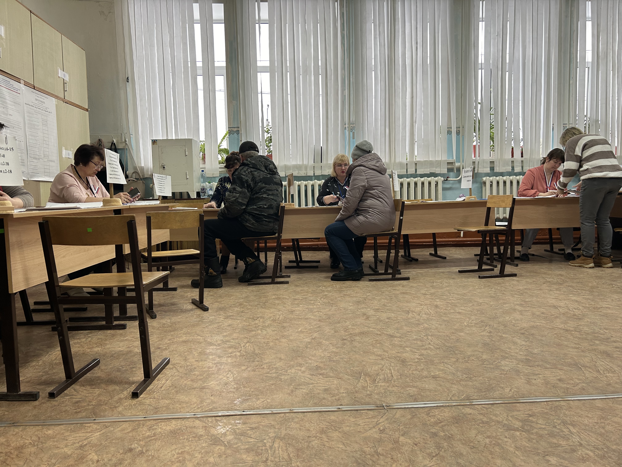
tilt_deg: -5.6
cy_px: 234
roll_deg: +2.3
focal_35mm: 26
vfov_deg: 53.1
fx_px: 467
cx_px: 311
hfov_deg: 67.3
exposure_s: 1/121
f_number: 1.5
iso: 100
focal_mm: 5.7
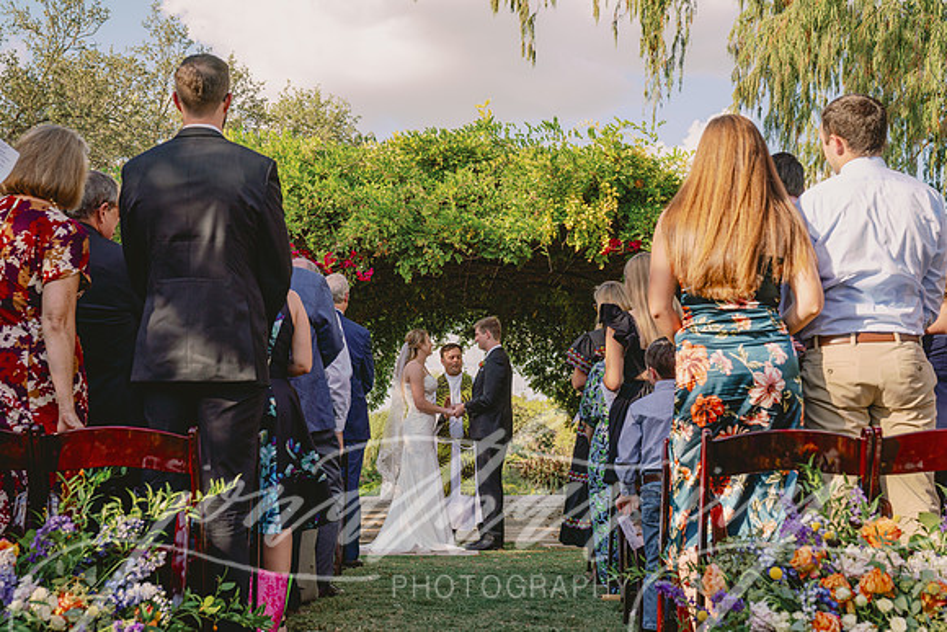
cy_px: 314
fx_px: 1376
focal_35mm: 52
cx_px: 443
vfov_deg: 25.9
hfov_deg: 38.0
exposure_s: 1/400
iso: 200
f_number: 5.6
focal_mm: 47
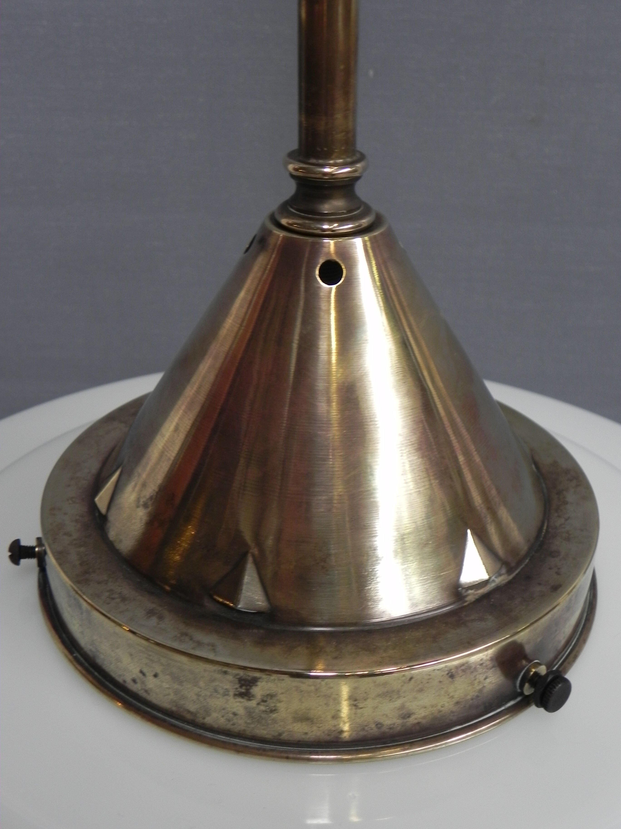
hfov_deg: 35.1
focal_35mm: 41
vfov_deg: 45.8
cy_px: 414
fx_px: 981
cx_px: 310
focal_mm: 7.3
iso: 187
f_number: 3.2
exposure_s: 1/30
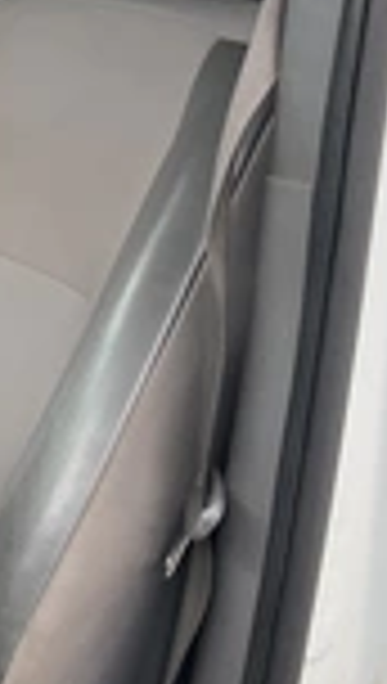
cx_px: -274
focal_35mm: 83
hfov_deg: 13.4
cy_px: 112
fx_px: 1507
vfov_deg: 25.0
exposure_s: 1/122
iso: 25
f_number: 1.8
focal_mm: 3
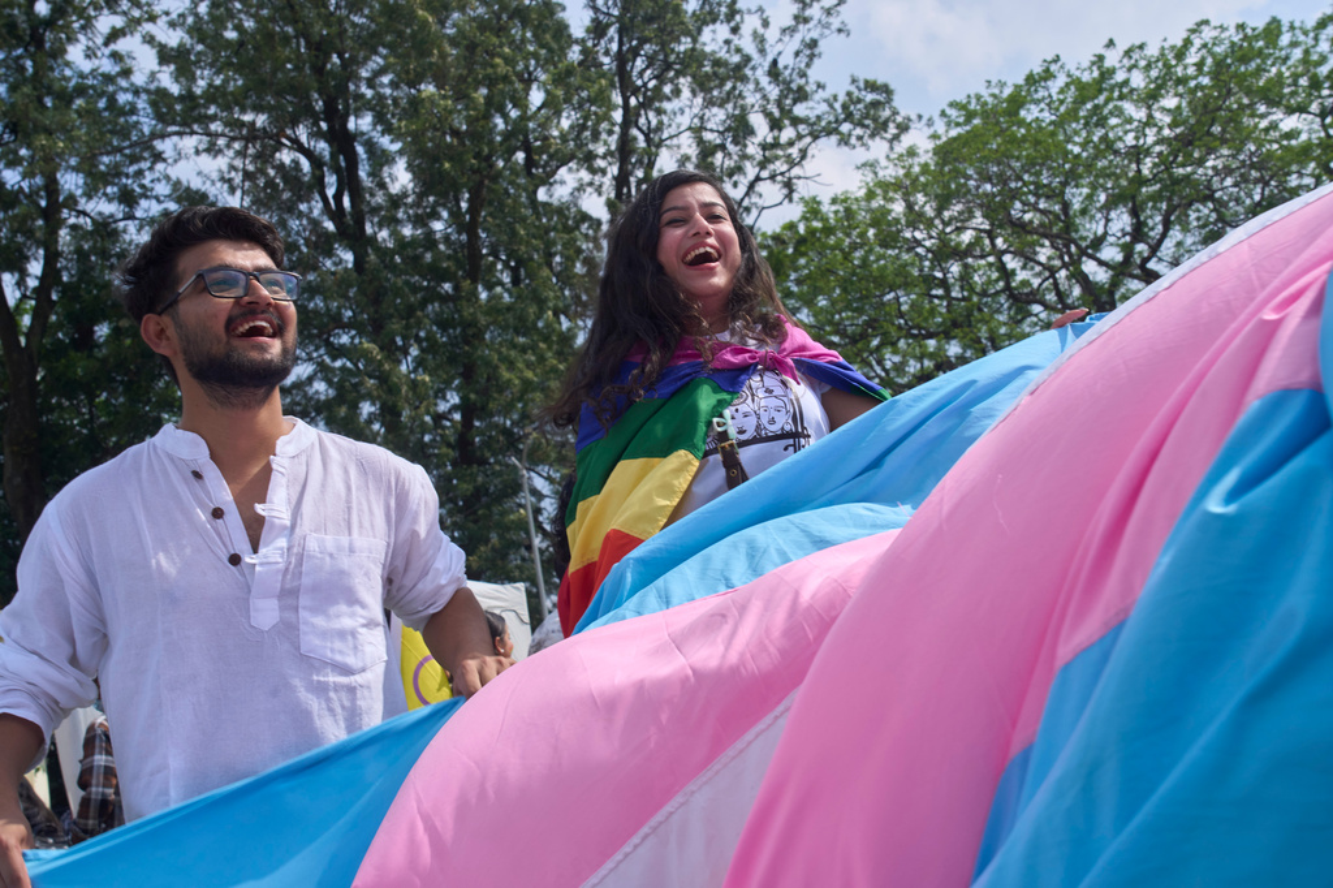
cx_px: 666
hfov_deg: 45.4
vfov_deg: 31.2
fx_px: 1592
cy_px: 444
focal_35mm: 43
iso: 320
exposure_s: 1/640
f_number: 9
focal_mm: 43
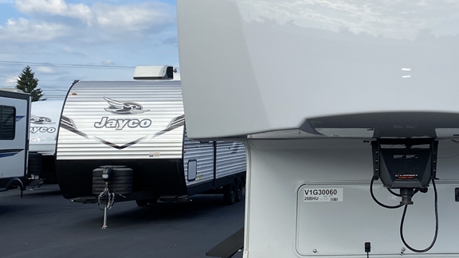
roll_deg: -0.1
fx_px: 718
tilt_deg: +5.7
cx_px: 425
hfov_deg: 33.3
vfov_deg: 20.3
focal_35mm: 59
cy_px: 81
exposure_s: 1/2513
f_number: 1.8
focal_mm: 4.25
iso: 32
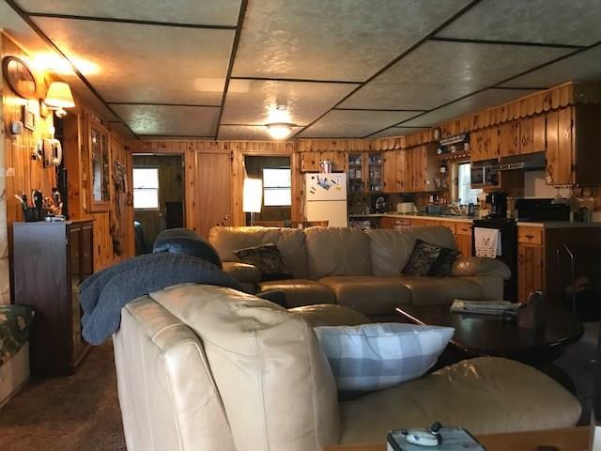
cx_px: 300
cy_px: 226
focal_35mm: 28
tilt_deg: -2.7
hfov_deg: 63.4
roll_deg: +0.2
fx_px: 486
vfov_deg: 49.7
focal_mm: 3.99
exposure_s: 1/7
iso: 100
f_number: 1.8
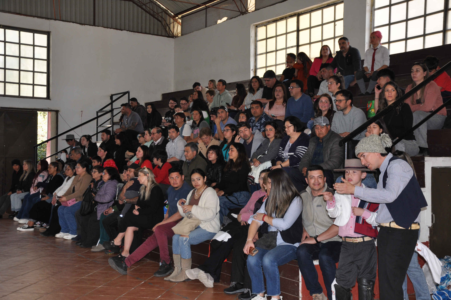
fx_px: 601
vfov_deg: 28.0
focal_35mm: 48
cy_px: 150
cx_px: 226
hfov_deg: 41.2
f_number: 4.2
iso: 400
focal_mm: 32
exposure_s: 1/125
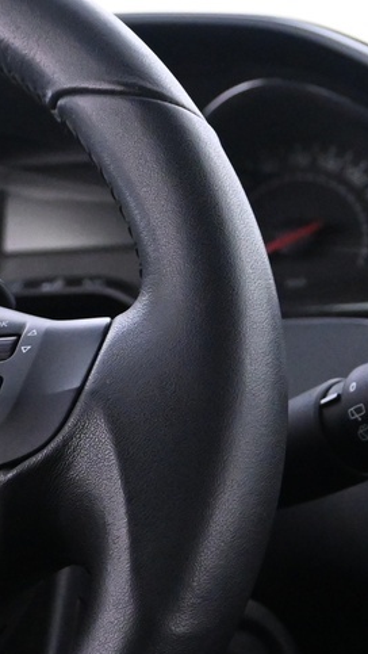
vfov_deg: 18.0
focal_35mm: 119
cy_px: 428
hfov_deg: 9.7
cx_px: -295
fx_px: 2056
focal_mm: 22.5
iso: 3200
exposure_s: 1/25
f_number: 4
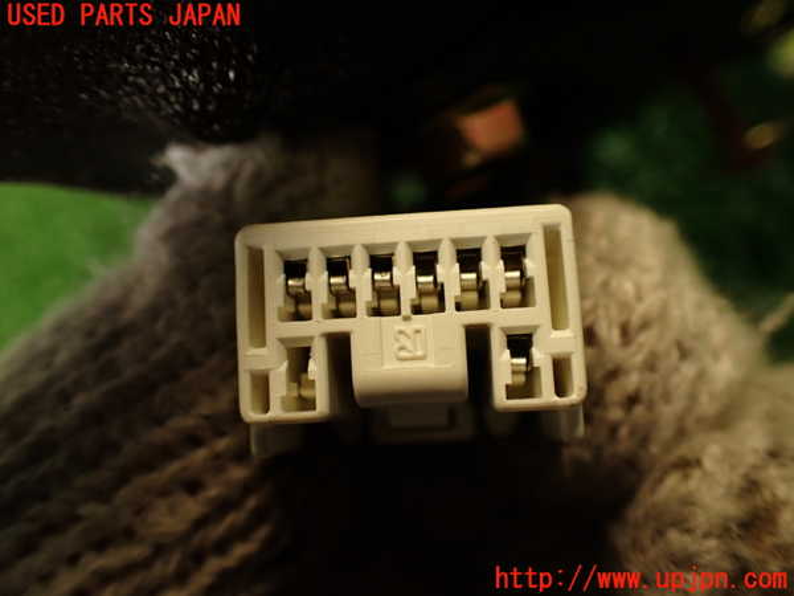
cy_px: 298
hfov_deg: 56.8
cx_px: 397
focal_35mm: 32
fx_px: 734
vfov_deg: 44.2
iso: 200
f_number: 2.4
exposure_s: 1/40
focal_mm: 5.79
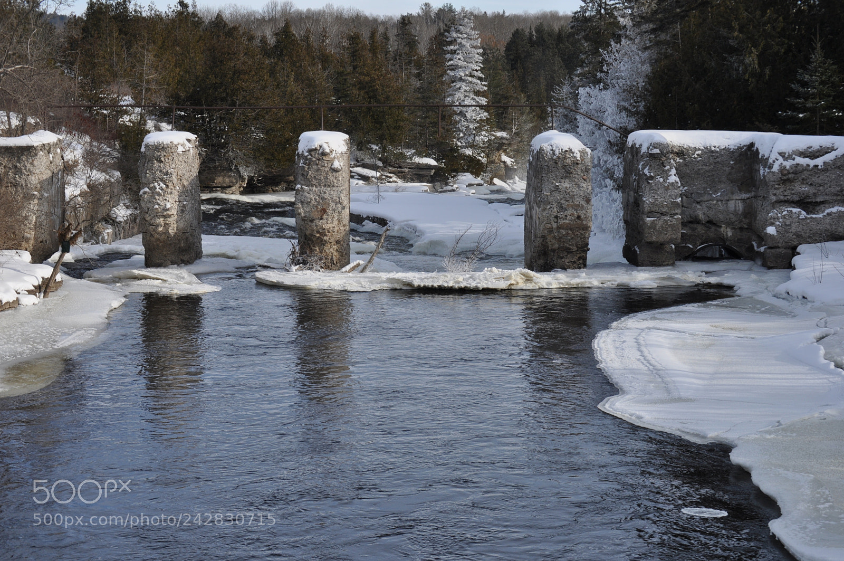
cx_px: 422
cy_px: 280
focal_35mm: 82
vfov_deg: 16.5
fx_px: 1932
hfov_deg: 24.6
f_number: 9
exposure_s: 1/320
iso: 200
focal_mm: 55
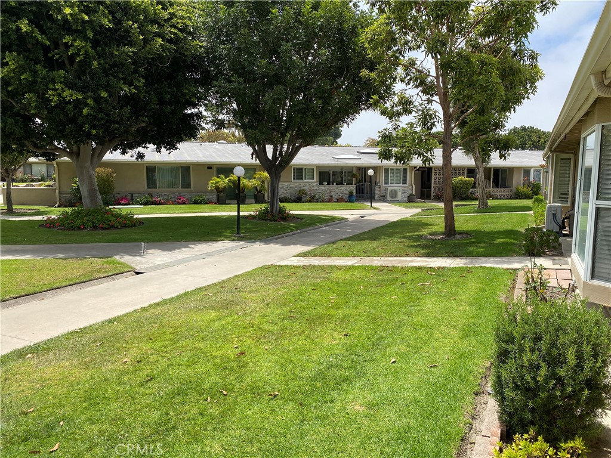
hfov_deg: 67.3
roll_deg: -1.0
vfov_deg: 53.1
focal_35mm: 26
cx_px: 306
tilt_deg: -6.1
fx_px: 459
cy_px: 229
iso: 32
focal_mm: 4.25
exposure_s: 1/2571
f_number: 1.8
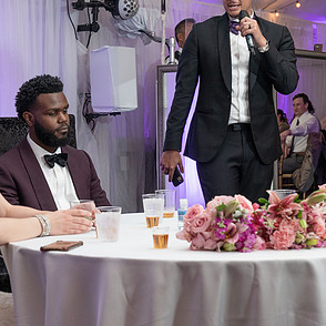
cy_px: 136
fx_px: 895
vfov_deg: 20.6
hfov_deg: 20.6
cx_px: 141
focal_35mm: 84
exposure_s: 1/100
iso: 2000
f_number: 5.6
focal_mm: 48
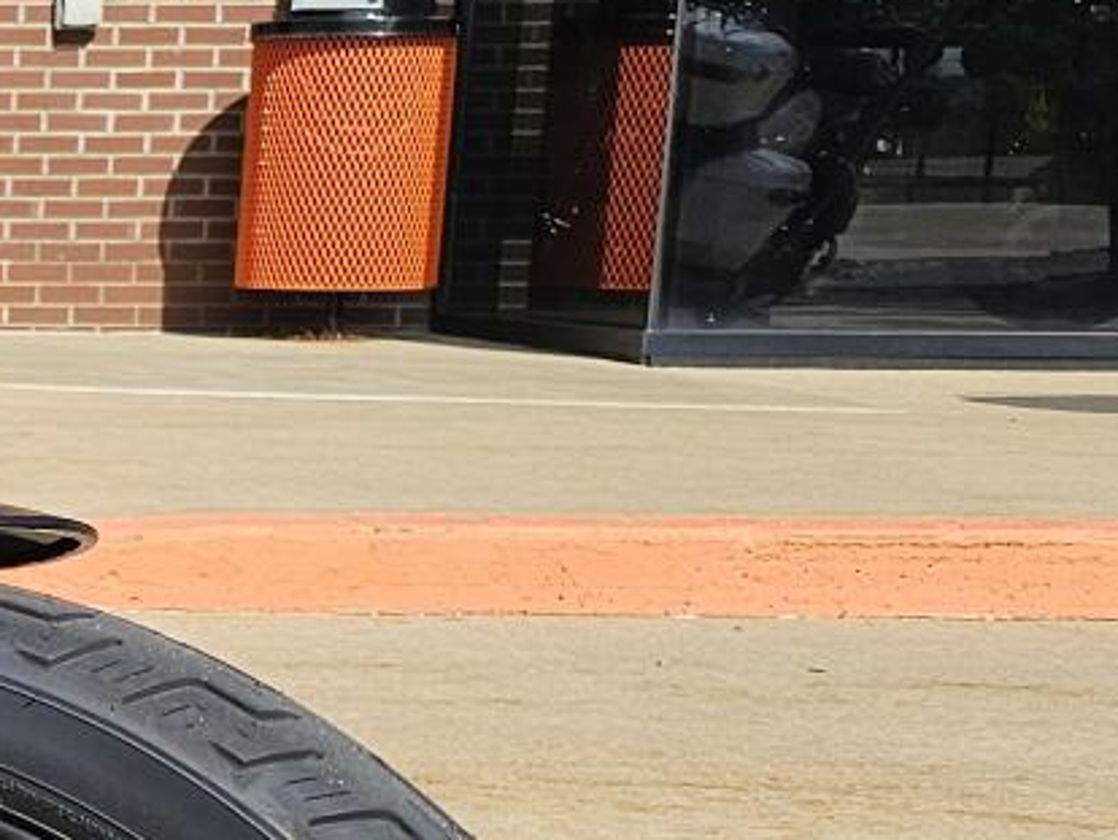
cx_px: -1175
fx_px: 3587
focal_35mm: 111
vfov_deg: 13.2
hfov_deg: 14.5
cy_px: 840
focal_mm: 6.3
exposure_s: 1/2000
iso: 40
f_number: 1.7
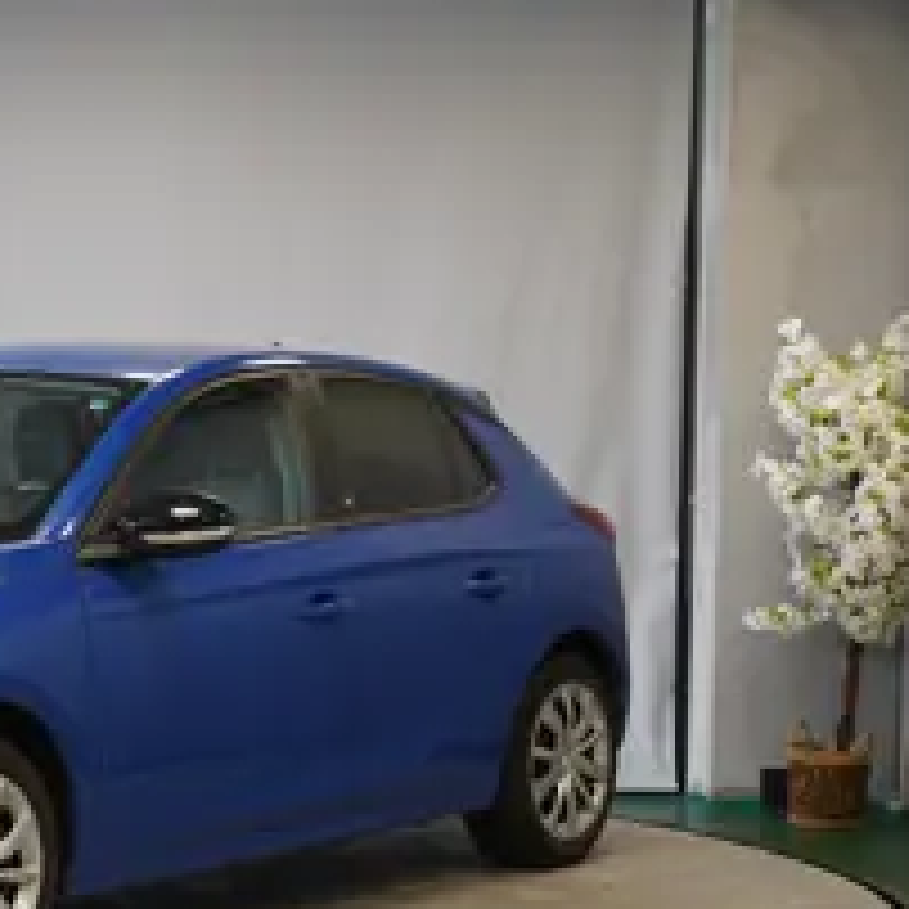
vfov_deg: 17.6
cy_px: 500
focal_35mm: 99
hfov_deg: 17.2
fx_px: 2941
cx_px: 22
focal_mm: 49
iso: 1600
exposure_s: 1/160
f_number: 4.5
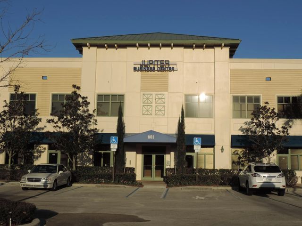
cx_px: 151
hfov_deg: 40.4
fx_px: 410
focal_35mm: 47
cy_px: 113
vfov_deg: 30.9
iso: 80
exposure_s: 1/1600
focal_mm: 8.3
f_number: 3.9
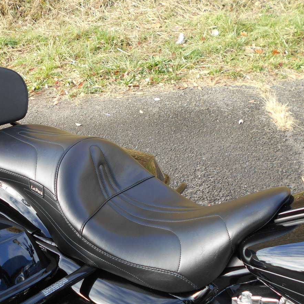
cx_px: 113
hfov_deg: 40.6
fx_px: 407
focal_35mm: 41
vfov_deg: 40.9
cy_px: 152
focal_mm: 5.8
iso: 140
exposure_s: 1/250
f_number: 3.6
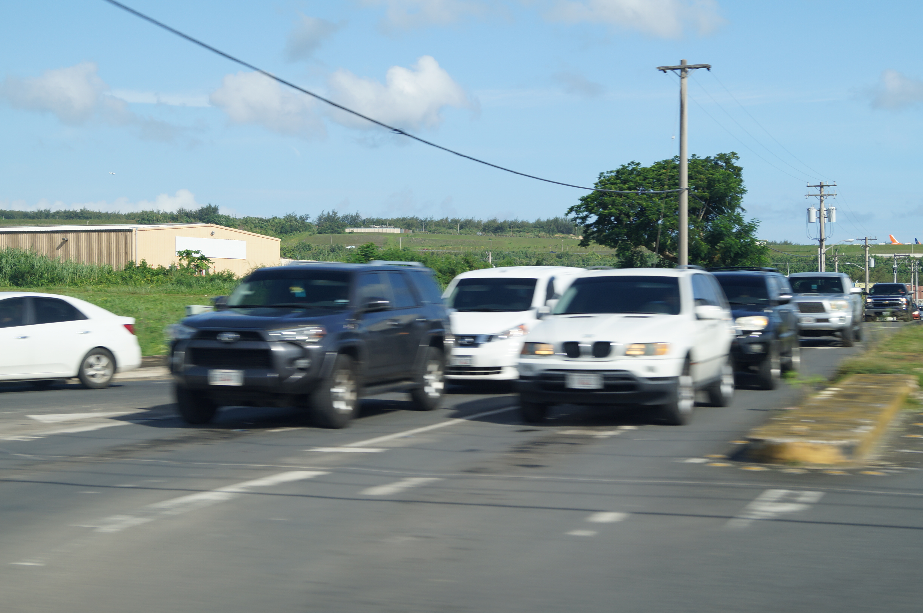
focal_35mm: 52
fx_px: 1345
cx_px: 462
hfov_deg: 37.9
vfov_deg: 25.7
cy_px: 306
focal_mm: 35
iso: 100
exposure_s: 1/100
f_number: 6.3
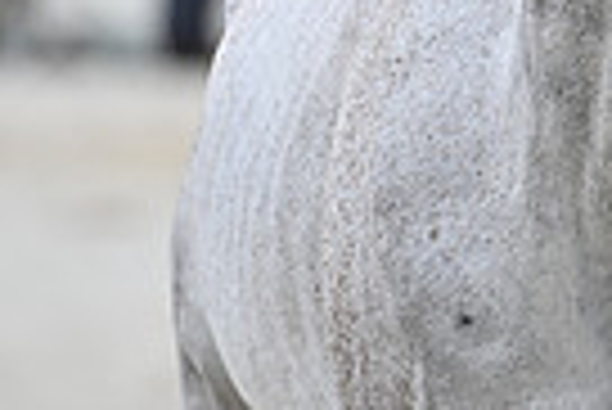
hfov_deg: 1.2
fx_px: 29067
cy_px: -228
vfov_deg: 0.8
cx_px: 1197
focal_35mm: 1708
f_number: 5.6
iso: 560
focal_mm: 400
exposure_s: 1/1600
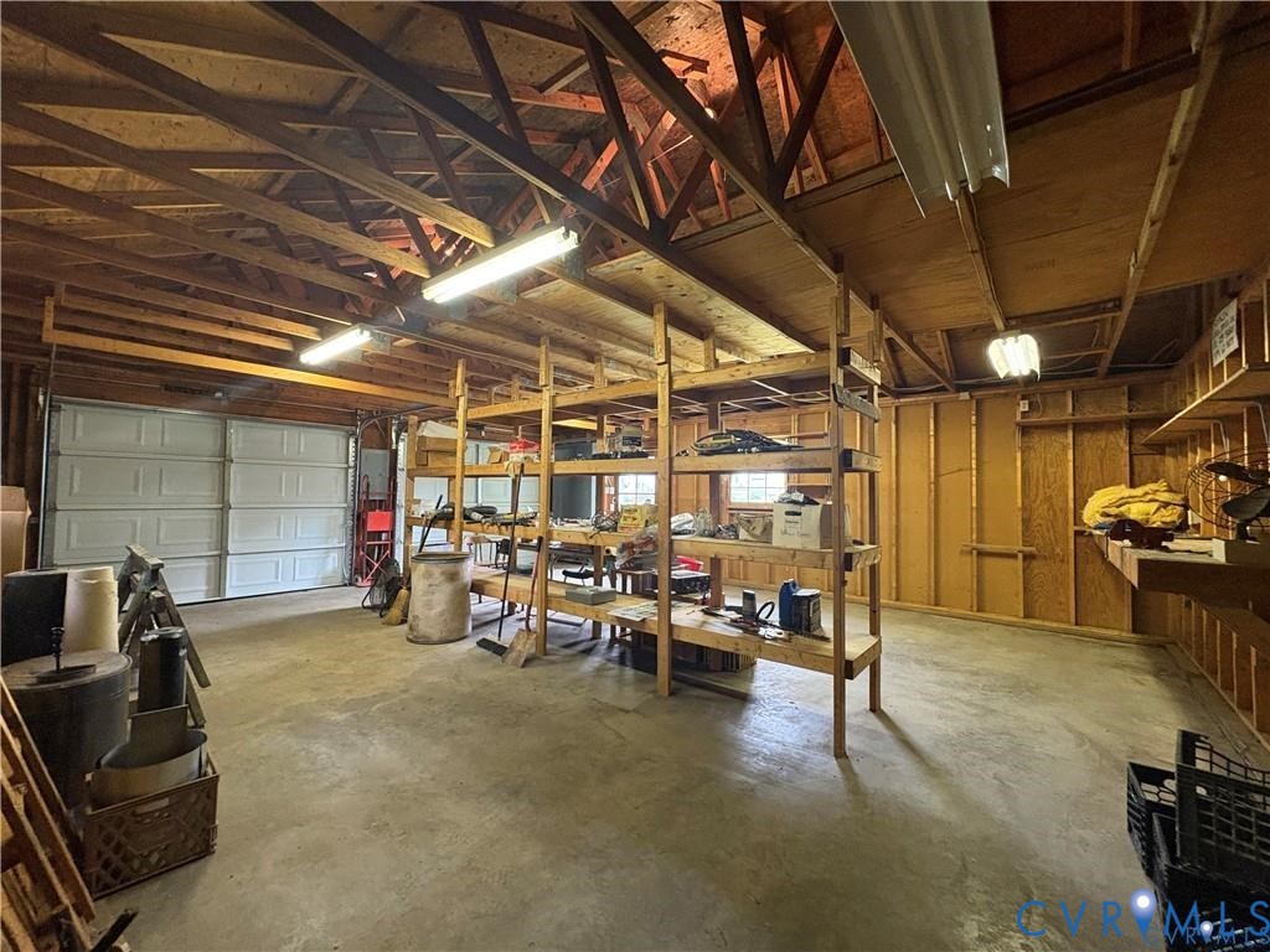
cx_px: 635
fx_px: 514
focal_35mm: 14
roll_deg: -0.2
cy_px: 476
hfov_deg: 102.1
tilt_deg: +2.4
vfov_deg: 85.7
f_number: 2.2
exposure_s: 1/60
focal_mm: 2.22
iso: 500
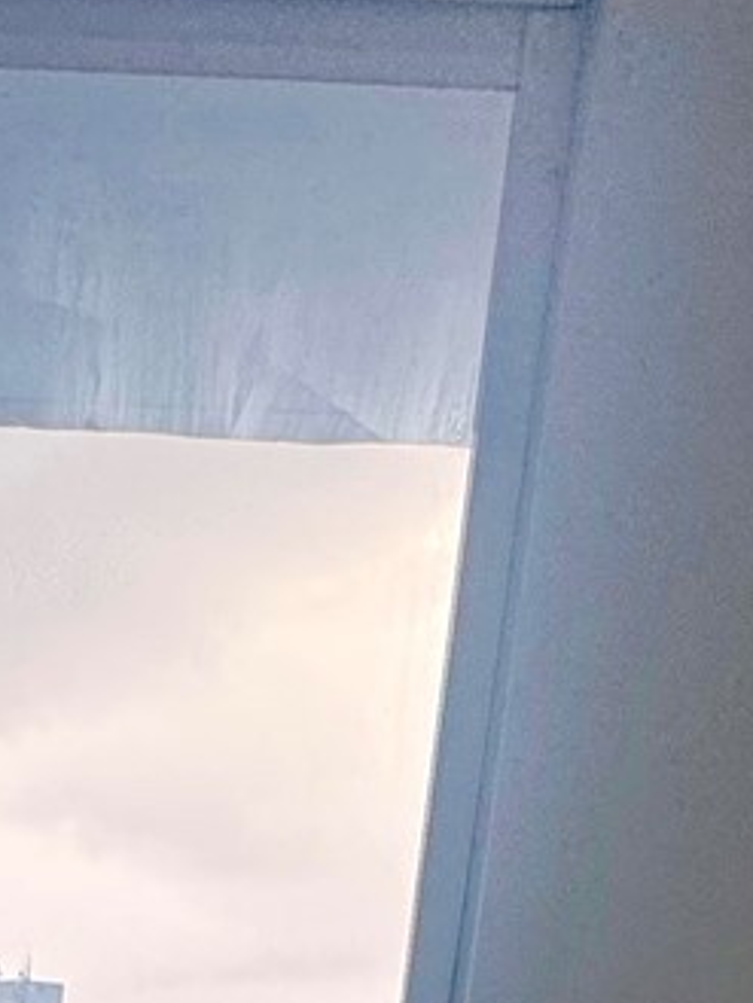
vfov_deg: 18.6
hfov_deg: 19.8
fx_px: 1971
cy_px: 2000
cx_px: -235
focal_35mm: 68
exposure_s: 1/99
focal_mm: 2.22
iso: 160
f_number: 2.2
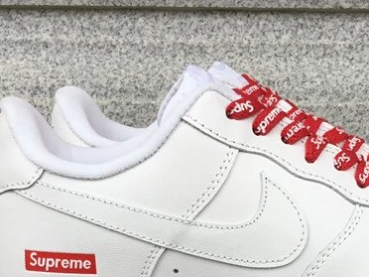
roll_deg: -0.2
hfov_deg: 25.7
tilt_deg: -17.2
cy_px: 310
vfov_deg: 18.8
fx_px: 799
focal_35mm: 75
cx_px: 271
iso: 25
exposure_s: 1/119
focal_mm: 3.3
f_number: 2.4
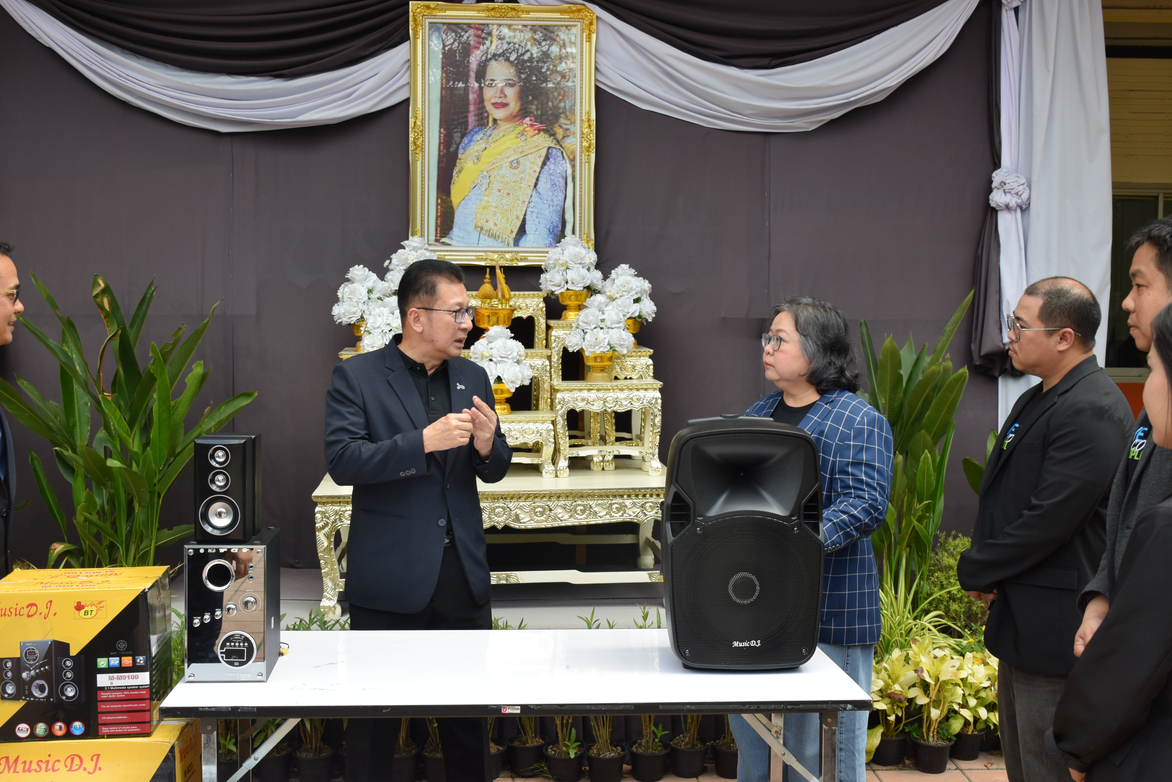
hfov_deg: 43.6
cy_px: 391
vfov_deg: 29.9
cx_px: 586
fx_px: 1465
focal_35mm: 45
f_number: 8
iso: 400
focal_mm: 30
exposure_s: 1/250
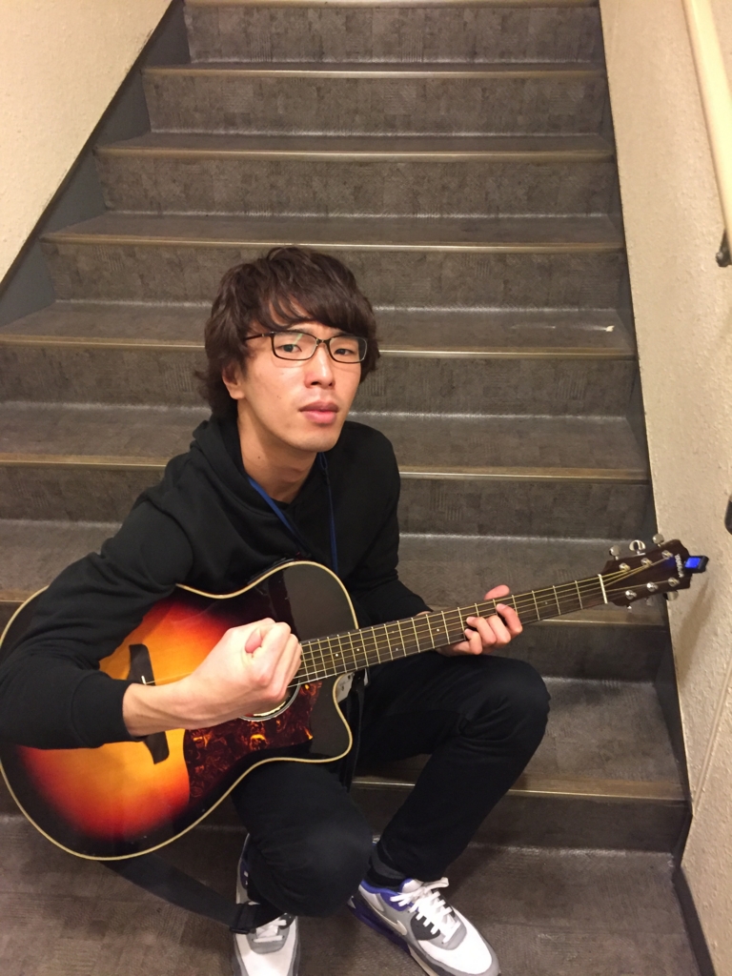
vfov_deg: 61.7
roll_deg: +0.8
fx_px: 818
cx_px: 366
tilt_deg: -26.8
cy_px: 488
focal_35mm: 29
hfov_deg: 48.2
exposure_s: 1/15
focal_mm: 4.15
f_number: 2.2
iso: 250
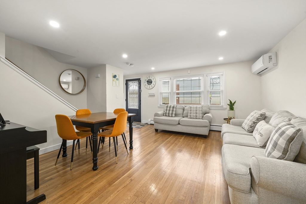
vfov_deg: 81.2
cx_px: 153
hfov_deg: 104.2
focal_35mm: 14
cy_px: 102
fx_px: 119
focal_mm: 14
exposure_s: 1/8
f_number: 7.1
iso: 320
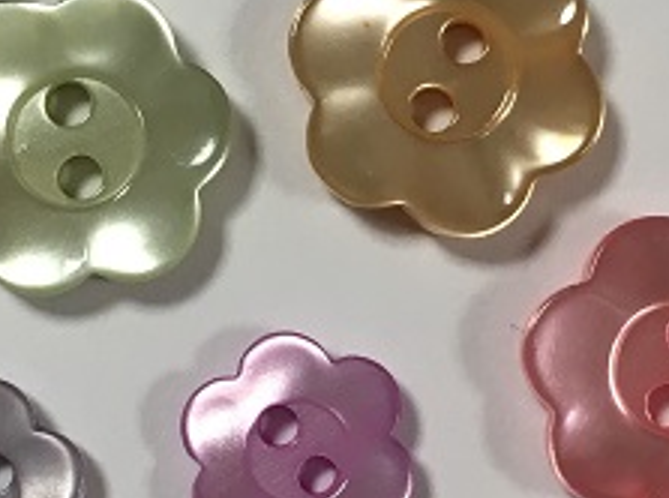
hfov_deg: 39.0
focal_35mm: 49
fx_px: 944
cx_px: 339
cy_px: 255
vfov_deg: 29.5
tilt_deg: -87.0
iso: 32
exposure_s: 1/33
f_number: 2.2
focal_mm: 4.15
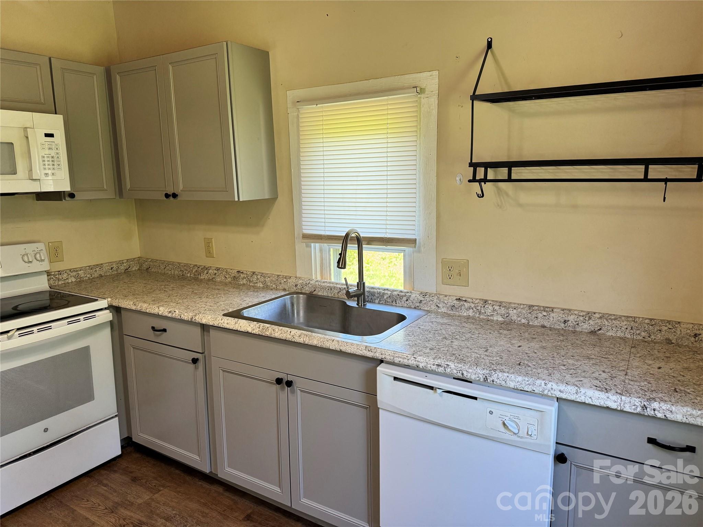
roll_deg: +0.5
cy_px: 264
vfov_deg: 56.8
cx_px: 352
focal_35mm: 24
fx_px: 487
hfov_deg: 71.6
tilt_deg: -9.2
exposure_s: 1/120
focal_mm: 6.76
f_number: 1.78
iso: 160
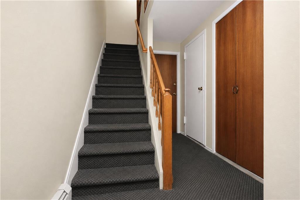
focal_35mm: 15
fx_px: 125
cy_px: 100
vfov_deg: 77.3
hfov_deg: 100.4
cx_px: 150
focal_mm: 10
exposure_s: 1/80
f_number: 7.1
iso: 1600
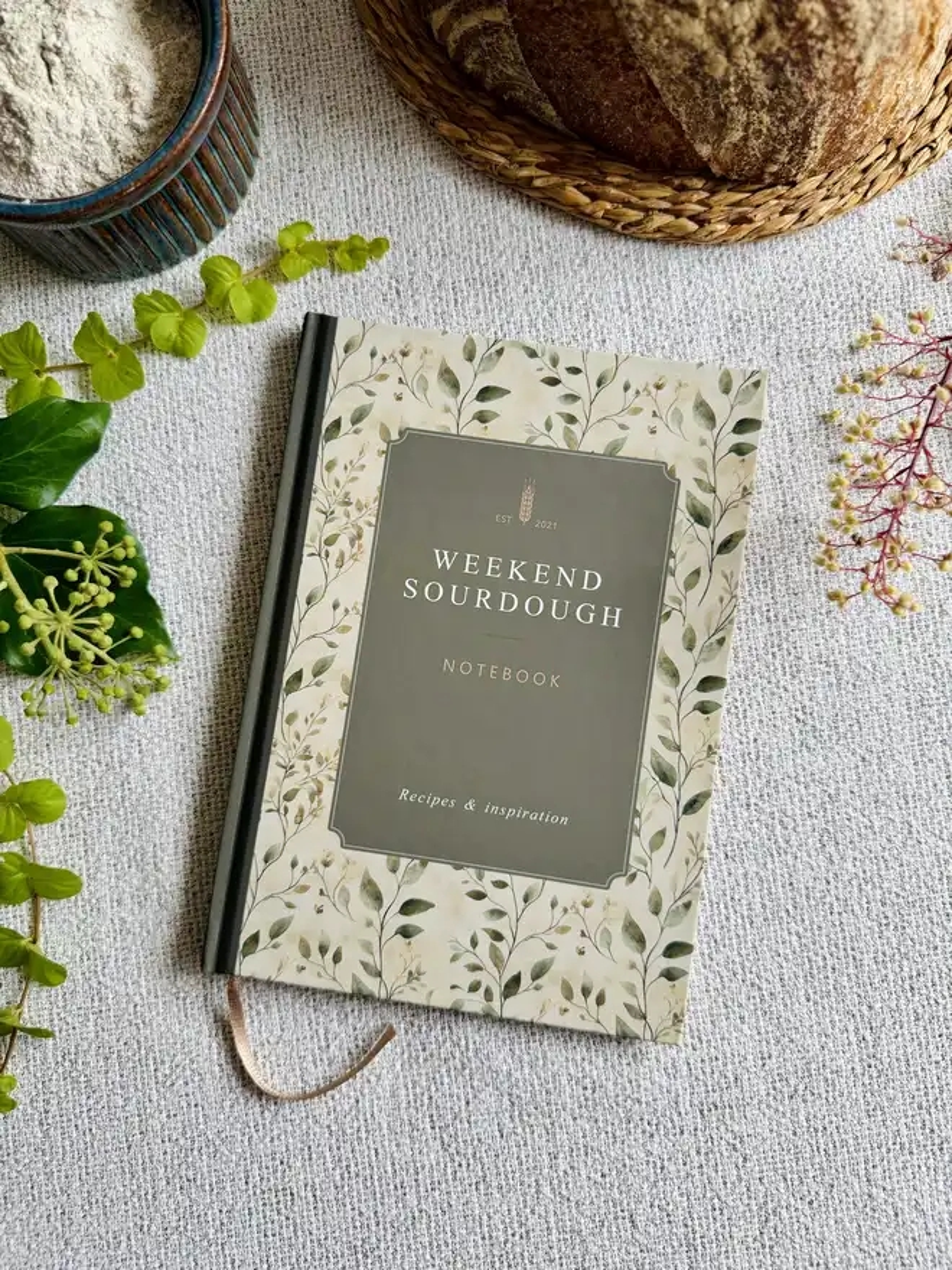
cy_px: 635
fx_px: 880
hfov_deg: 56.8
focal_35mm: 24
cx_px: 476
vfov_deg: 71.6
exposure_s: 1/121
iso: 125
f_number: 1.8
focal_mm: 6.8
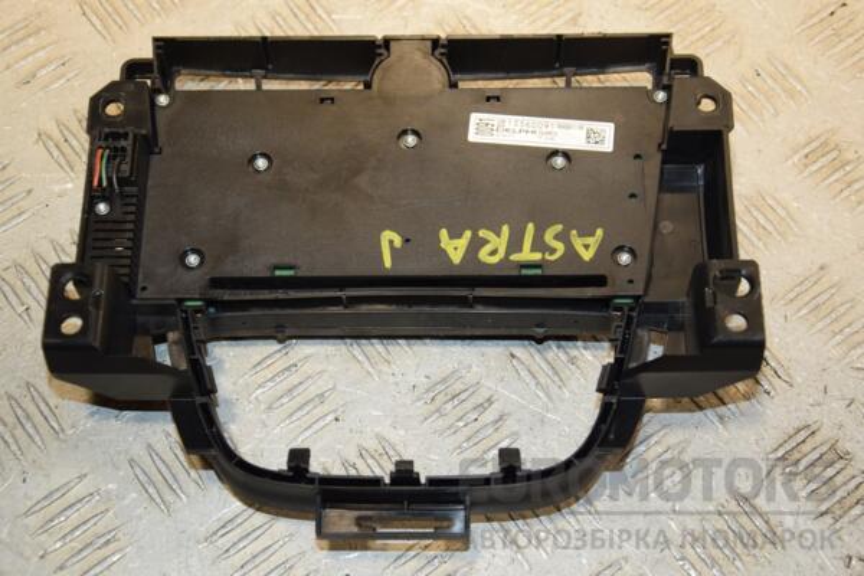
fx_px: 1620
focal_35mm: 68
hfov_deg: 29.9
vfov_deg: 20.2
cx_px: 432
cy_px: 288
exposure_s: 1/200
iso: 800
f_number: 5.6
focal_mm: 45
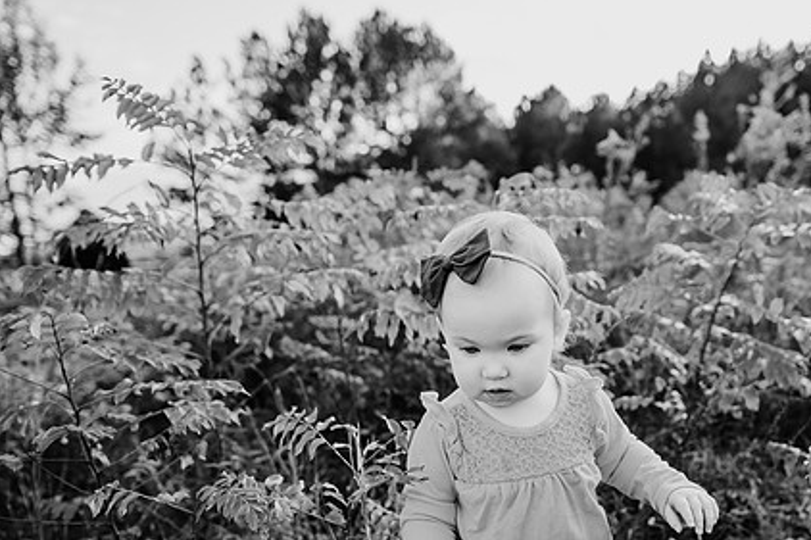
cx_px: 536
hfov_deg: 56.1
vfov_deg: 39.6
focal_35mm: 33
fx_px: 743
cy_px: 347
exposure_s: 1/320
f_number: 2.8
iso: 100
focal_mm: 24
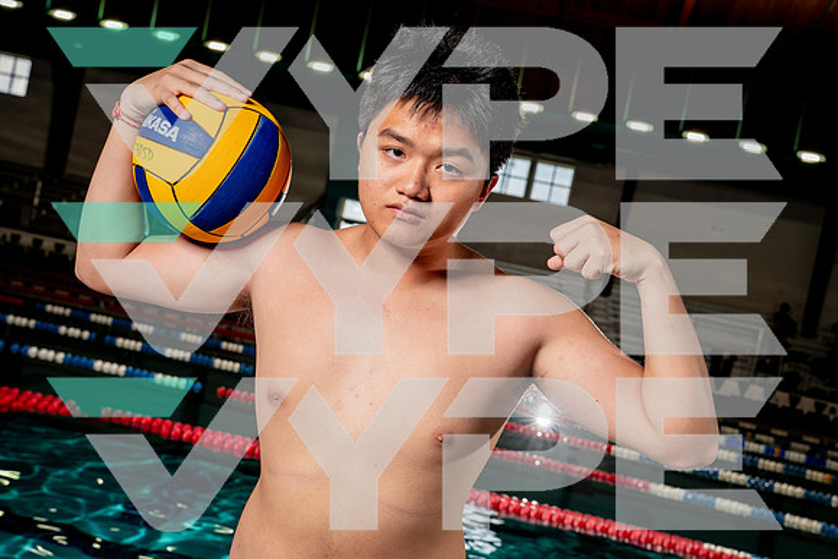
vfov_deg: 28.7
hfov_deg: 41.9
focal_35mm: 47
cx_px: 419
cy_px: 280
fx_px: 1094
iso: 400
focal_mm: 47
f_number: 7.1
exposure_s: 1/250
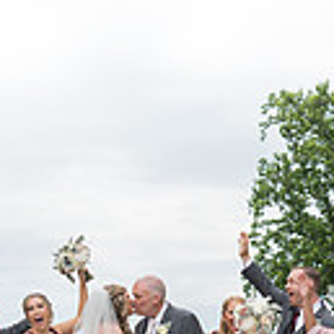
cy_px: 258
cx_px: 52
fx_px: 1299
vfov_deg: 14.6
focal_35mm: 119
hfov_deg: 14.5
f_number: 4.5
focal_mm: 31
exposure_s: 1/320
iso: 64
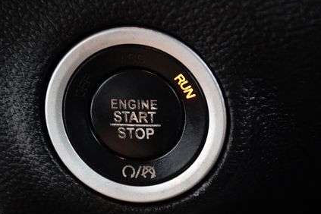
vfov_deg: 6.4
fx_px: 1917
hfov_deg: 9.6
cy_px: 118
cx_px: 145
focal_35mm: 215
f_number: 5.3
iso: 2500
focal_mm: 95
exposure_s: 1/50
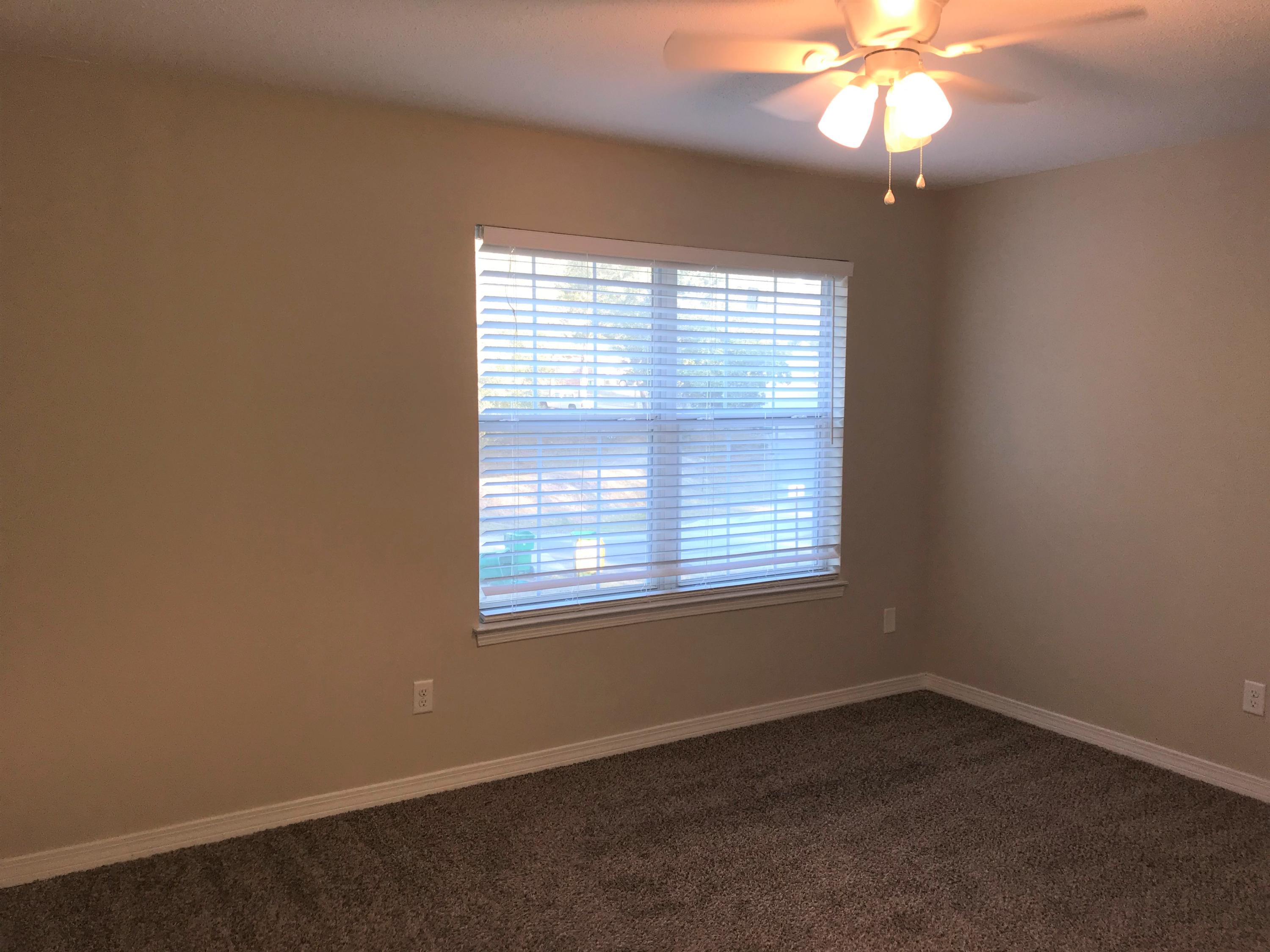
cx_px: 635
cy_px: 476
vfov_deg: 49.7
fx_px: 1027
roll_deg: -0.8
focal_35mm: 28
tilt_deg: -4.9
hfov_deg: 63.5
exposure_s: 1/30
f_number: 1.8
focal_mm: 3.99
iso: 25
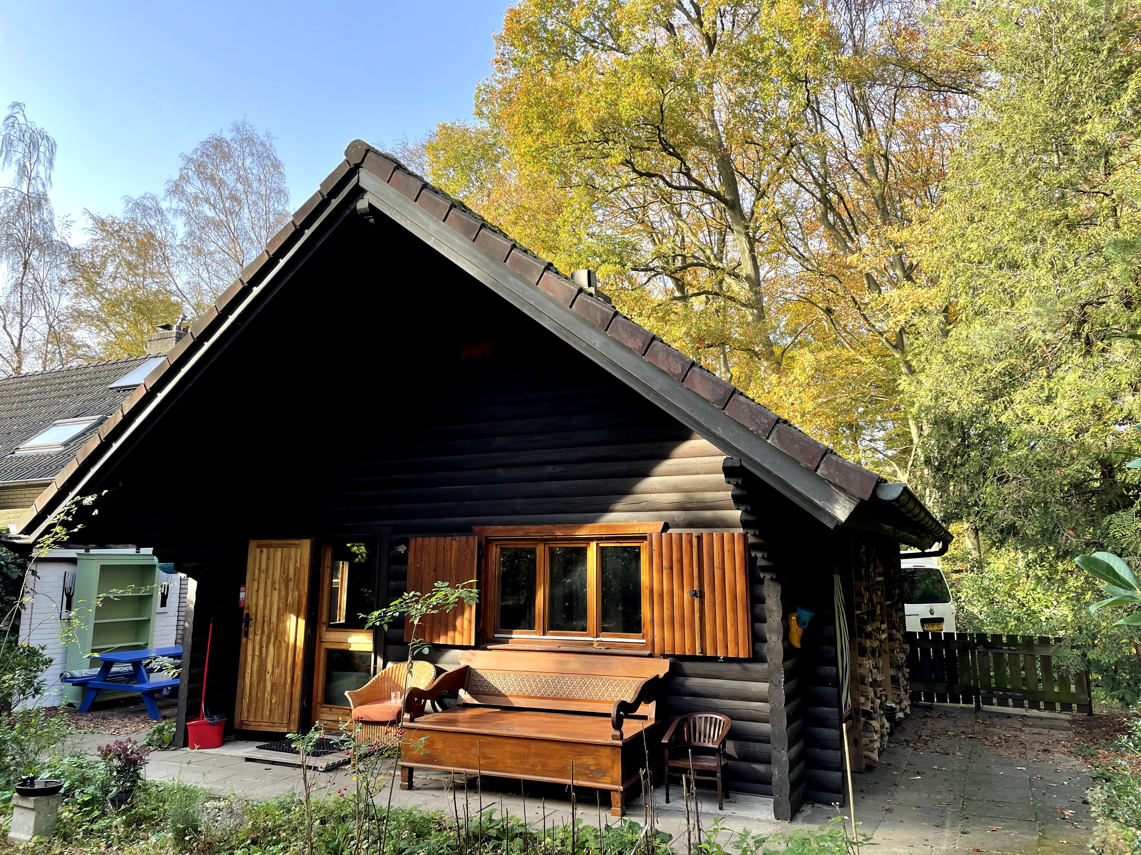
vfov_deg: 53.1
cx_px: 570
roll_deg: +0.2
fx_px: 857
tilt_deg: +10.3
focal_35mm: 26
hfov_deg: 67.3
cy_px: 428
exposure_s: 1/278
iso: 32
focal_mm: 4.2
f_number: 1.6
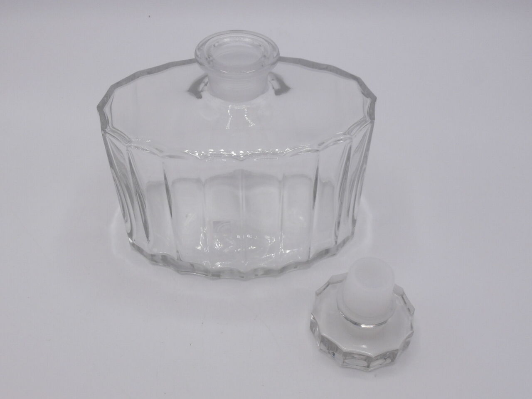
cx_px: 266
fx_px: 584
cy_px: 200
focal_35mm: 38
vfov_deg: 37.7
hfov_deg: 49.0
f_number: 9.9
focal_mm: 6.67
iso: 200
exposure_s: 1/160
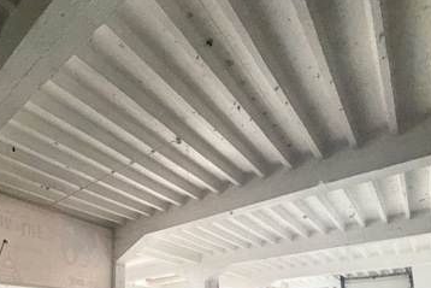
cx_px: 155
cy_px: 287
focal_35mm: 26
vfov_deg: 42.8
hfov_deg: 68.0
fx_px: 311
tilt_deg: +7.5
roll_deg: -0.2
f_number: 2.2
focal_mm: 2.22
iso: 50
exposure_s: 1/121
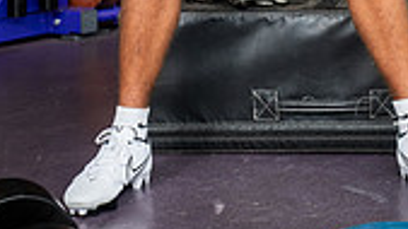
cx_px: 253
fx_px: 1385
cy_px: -277
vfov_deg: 8.8
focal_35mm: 128
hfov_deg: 16.7
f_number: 5.6
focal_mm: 46
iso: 500
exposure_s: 1/250
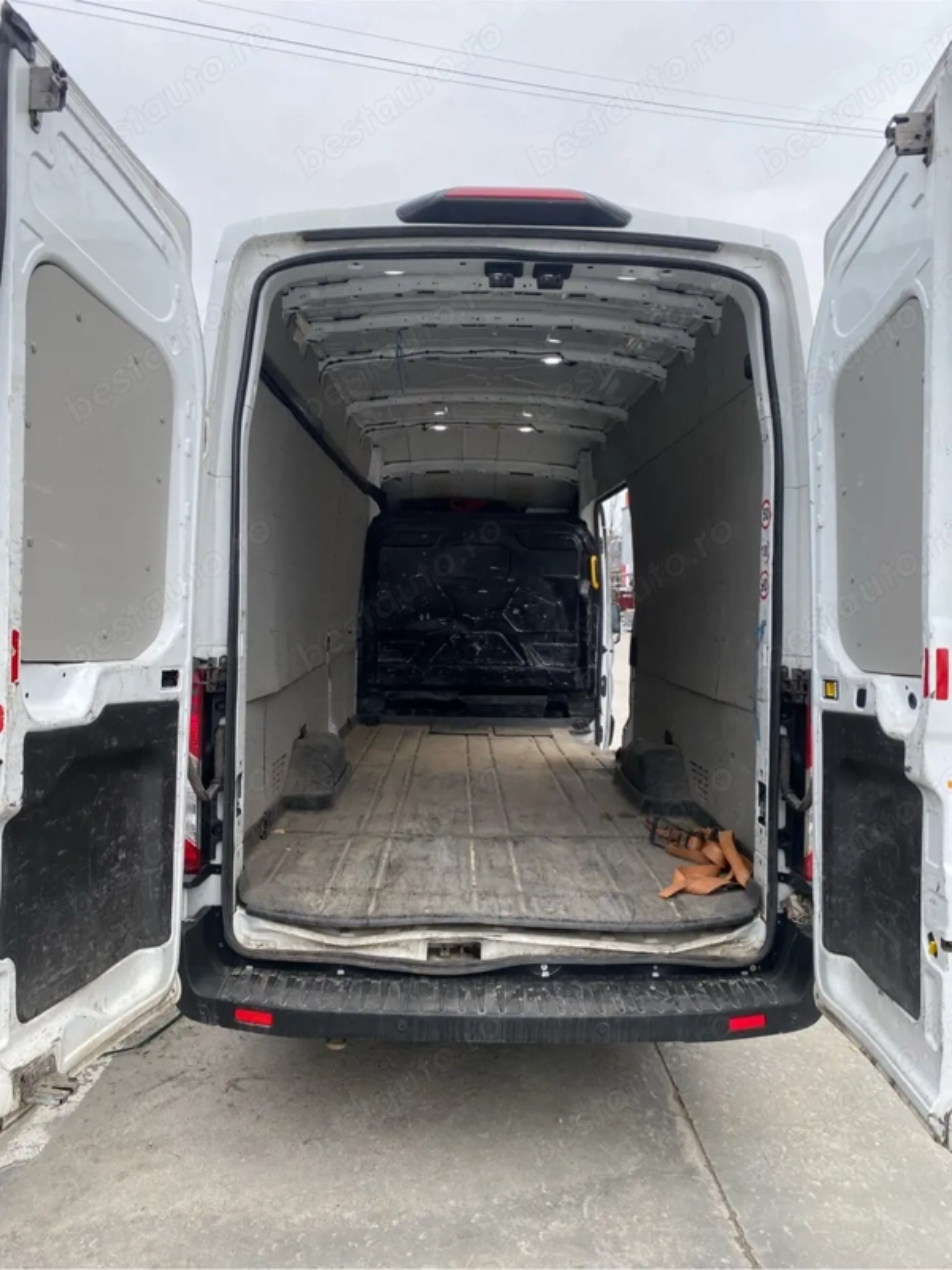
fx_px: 953
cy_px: 635
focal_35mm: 26
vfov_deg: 67.3
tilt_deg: -1.7
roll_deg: +0.0
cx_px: 476
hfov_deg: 53.1
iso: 32
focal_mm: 4.25
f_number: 1.8
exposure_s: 1/436
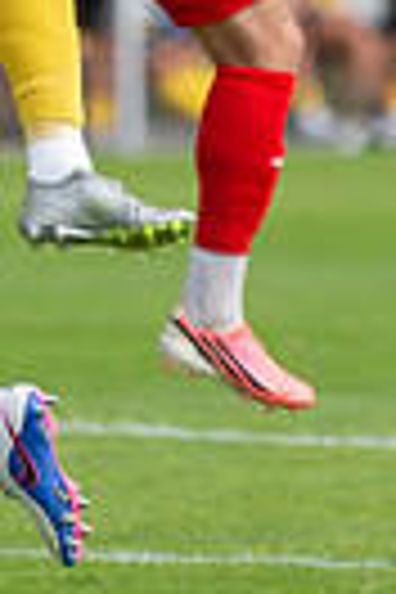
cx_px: 169
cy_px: -395
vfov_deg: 1.8
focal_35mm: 1115
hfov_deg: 1.2
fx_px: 18396
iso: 360
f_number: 3.2
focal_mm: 200
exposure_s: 1/2000
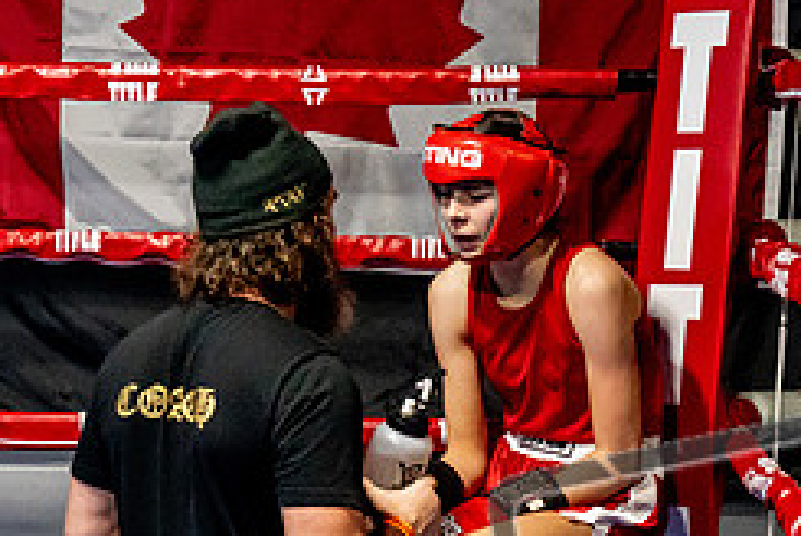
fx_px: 2740
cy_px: 531
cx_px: 497
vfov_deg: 11.1
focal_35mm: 123
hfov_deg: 16.6
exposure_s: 1/800
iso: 5000
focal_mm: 35
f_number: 2.8
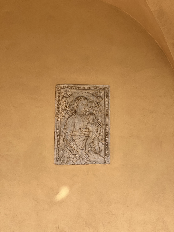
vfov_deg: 25.3
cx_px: 87
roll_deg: -0.6
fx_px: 516
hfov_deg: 19.1
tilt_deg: +14.6
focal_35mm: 77
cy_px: 116
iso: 32
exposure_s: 1/250
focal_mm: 9
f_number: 2.8
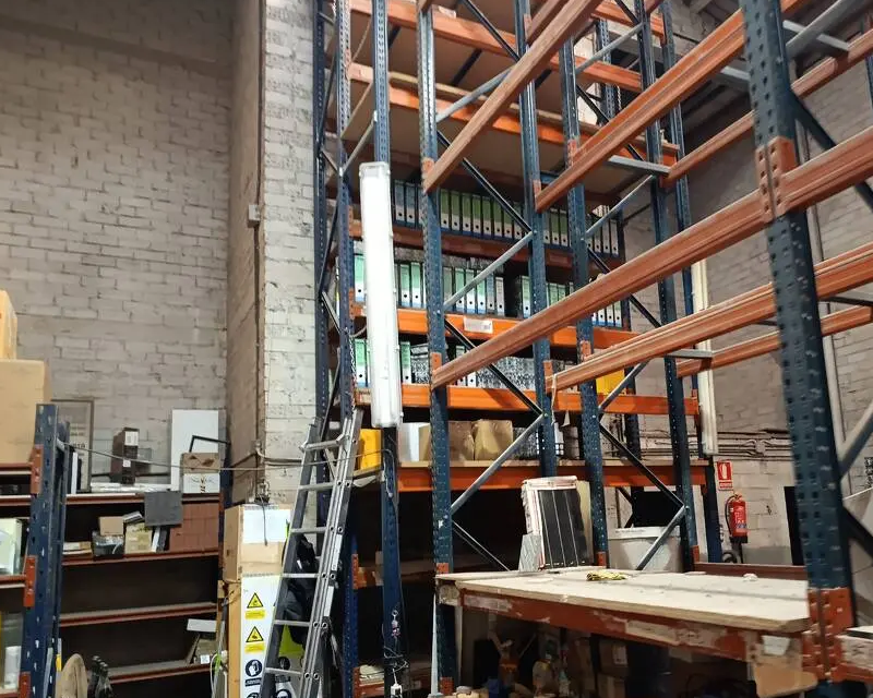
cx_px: 509
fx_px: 723
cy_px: 396
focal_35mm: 28
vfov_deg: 51.4
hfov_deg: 61.8
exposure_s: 1/25
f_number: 1.7
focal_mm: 6.11
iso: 2000
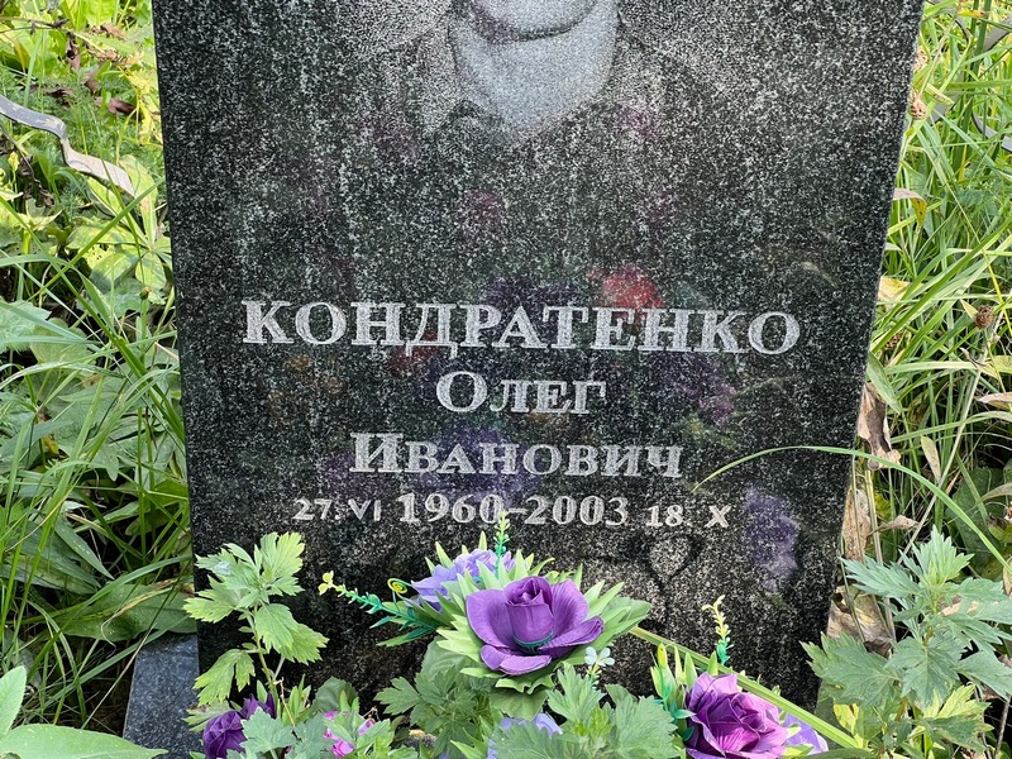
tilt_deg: -38.8
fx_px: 2251
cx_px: 506
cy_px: 380
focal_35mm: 77
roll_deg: -1.6
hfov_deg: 25.3
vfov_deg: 19.1
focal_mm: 9
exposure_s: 1/99
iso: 40
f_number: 2.8
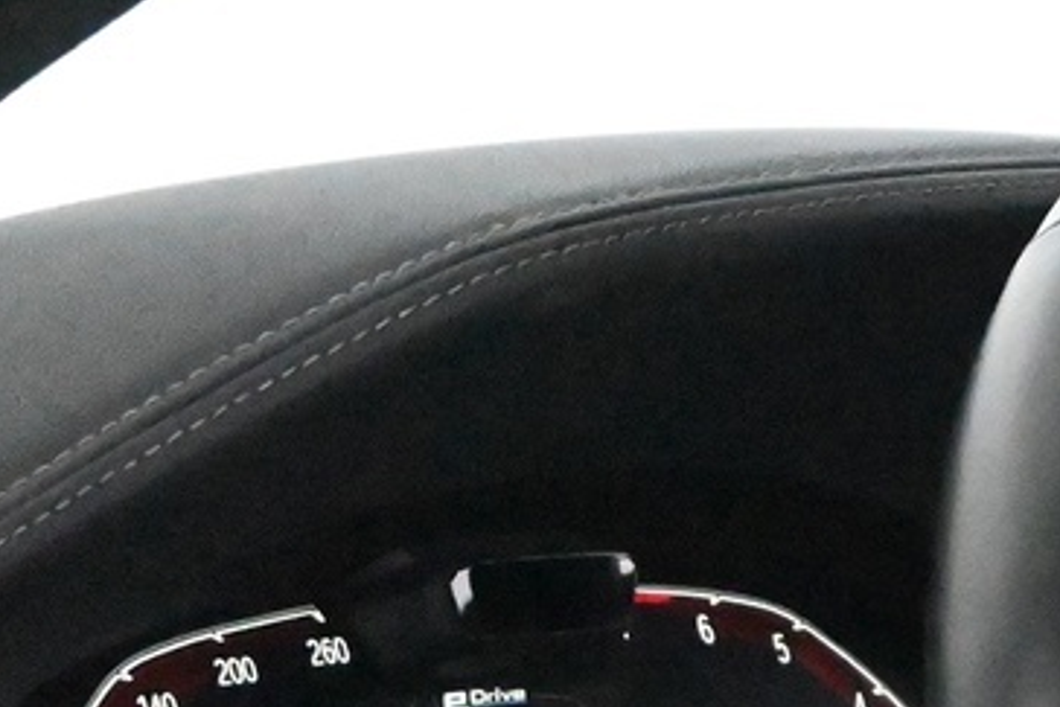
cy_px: 980
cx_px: 2213
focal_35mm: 334
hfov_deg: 6.0
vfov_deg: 4.1
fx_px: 9838
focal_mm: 50
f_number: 6.3
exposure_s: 1/80
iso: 22800
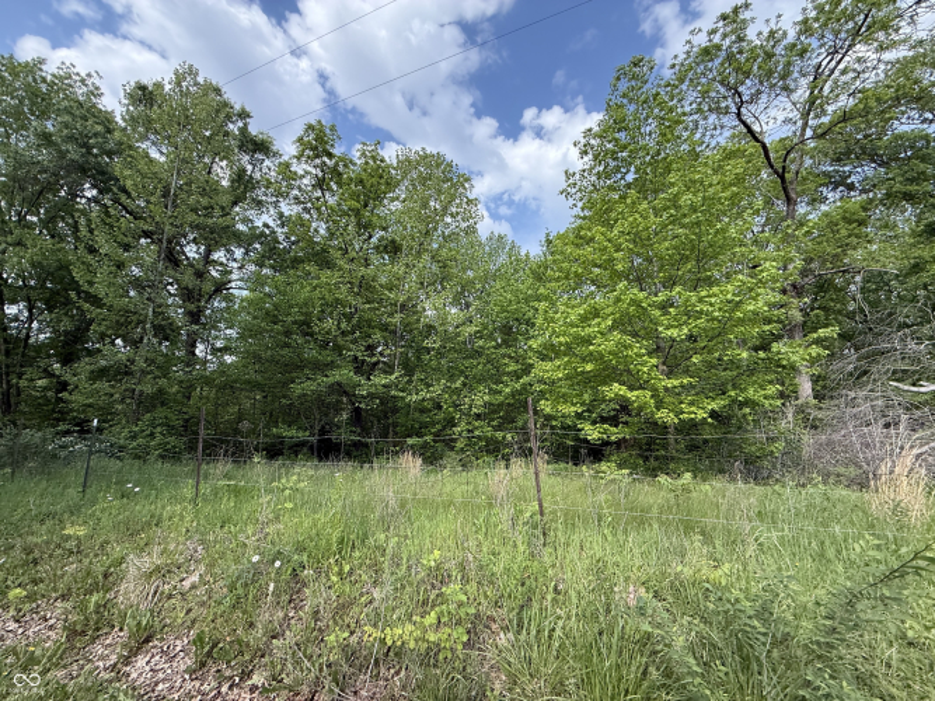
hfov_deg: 102.1
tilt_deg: +14.4
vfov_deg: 85.7
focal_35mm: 14
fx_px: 378
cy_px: 350
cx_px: 468
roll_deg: -0.7
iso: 50
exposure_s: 1/468
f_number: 2.2
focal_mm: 2.22
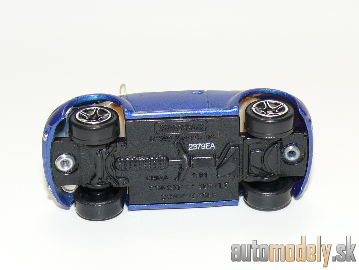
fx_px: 1162
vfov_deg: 13.2
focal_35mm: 112
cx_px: 180
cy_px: 135
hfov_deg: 17.6
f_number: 4
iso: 100
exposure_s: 1/30
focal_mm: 14.2
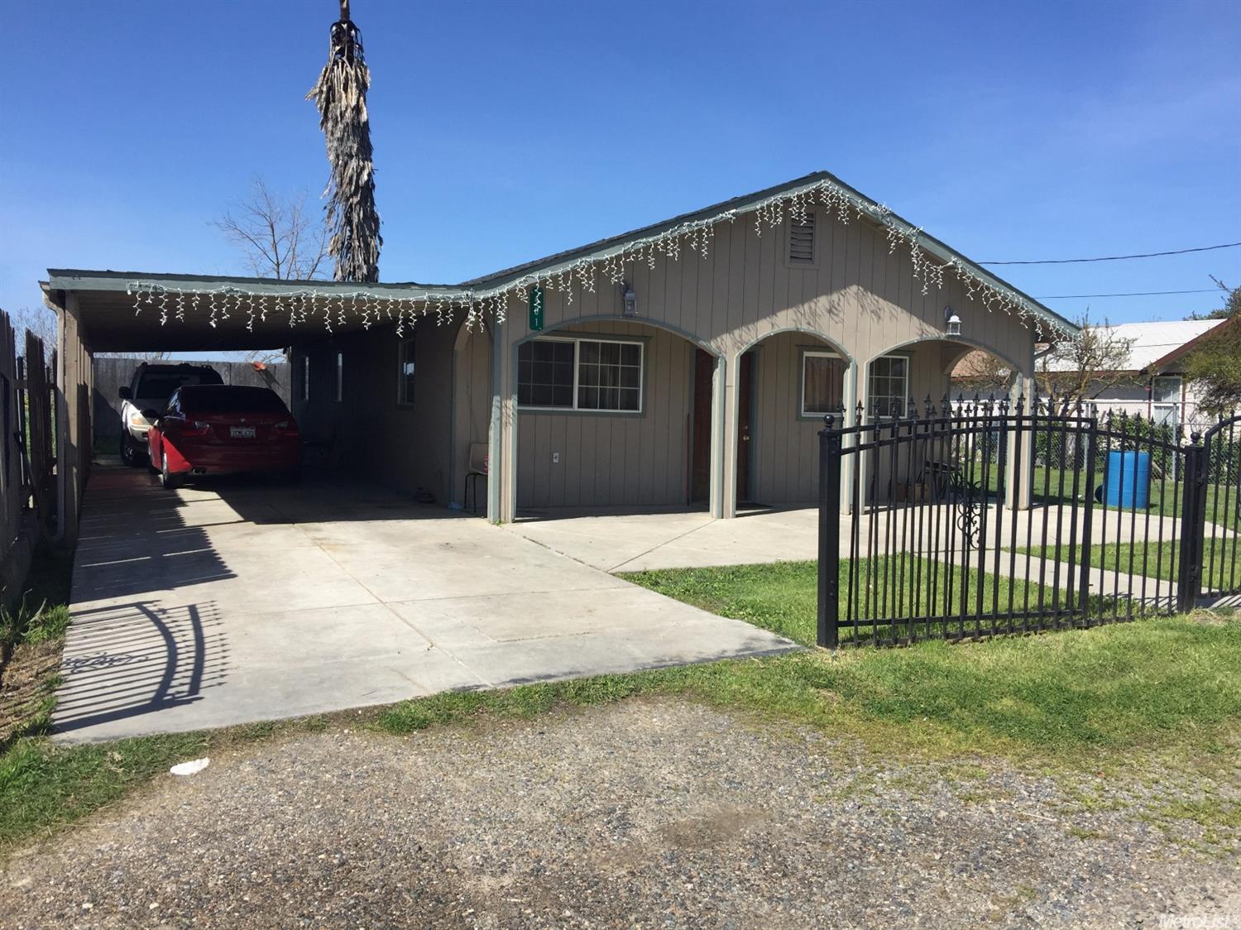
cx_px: 620
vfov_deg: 48.2
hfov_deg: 61.7
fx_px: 1039
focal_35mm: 29
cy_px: 465
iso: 32
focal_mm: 4.15
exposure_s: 1/2083
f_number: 2.2
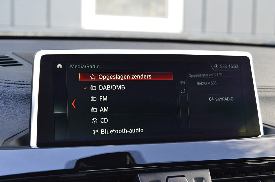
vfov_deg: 23.7
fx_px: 435
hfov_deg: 35.1
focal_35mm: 57
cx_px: 138
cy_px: 91
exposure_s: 1/60
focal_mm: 38
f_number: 6.3
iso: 800
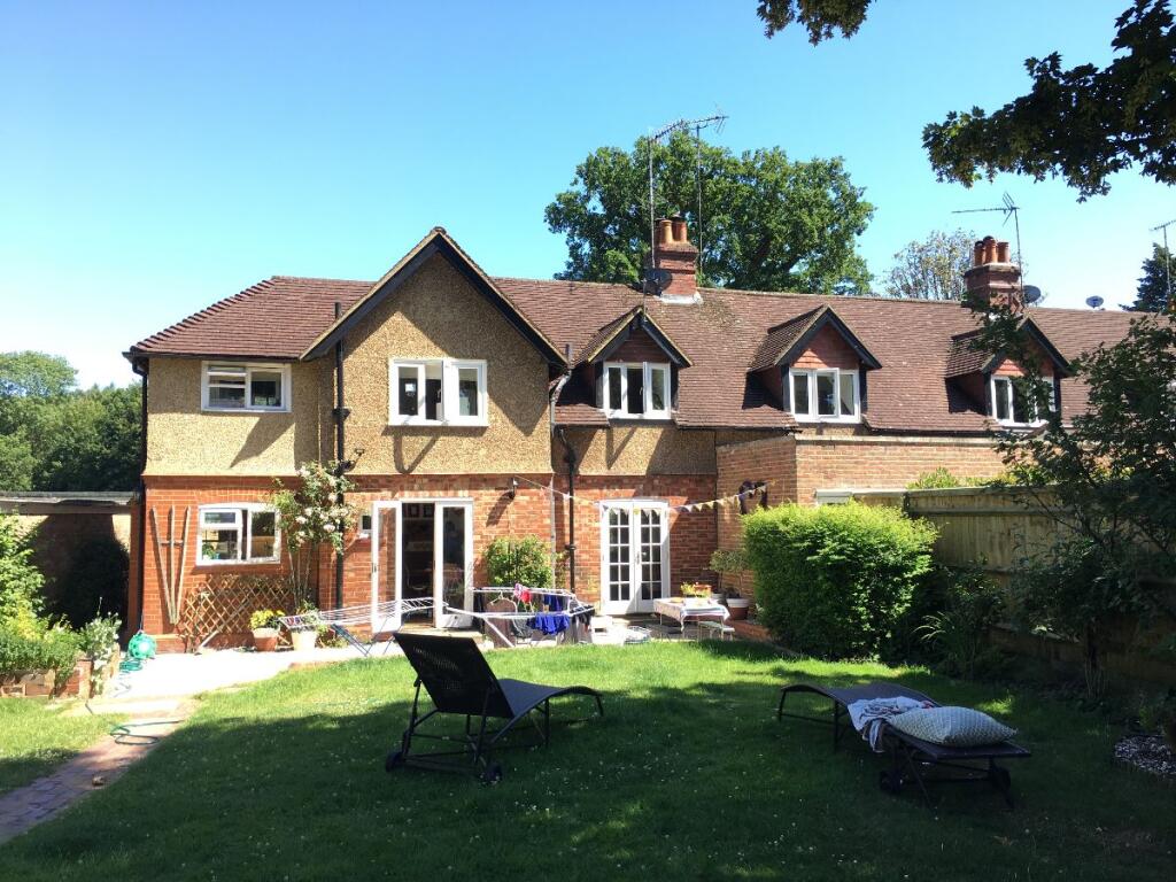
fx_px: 985
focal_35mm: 29
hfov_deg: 61.7
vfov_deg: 48.2
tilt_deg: +5.9
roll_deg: +0.1
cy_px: 441
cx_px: 588
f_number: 2.2
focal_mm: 4.15
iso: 25
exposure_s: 1/326
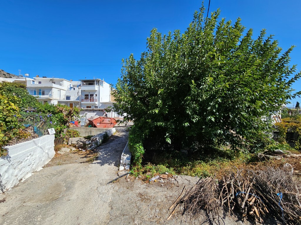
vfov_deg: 89.9
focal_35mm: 13
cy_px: 112
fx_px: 113
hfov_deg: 106.2
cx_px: 150
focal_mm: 2.2
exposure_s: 1/2456
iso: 50
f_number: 2.2
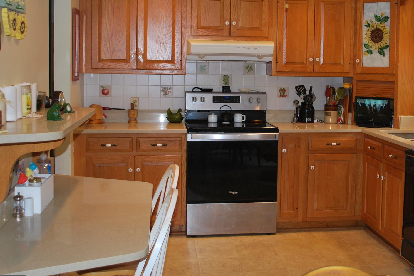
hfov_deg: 40.8
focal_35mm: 48
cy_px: 95
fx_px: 552
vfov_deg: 27.9
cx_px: 262
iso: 200
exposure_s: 1/60
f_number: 4
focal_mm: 22
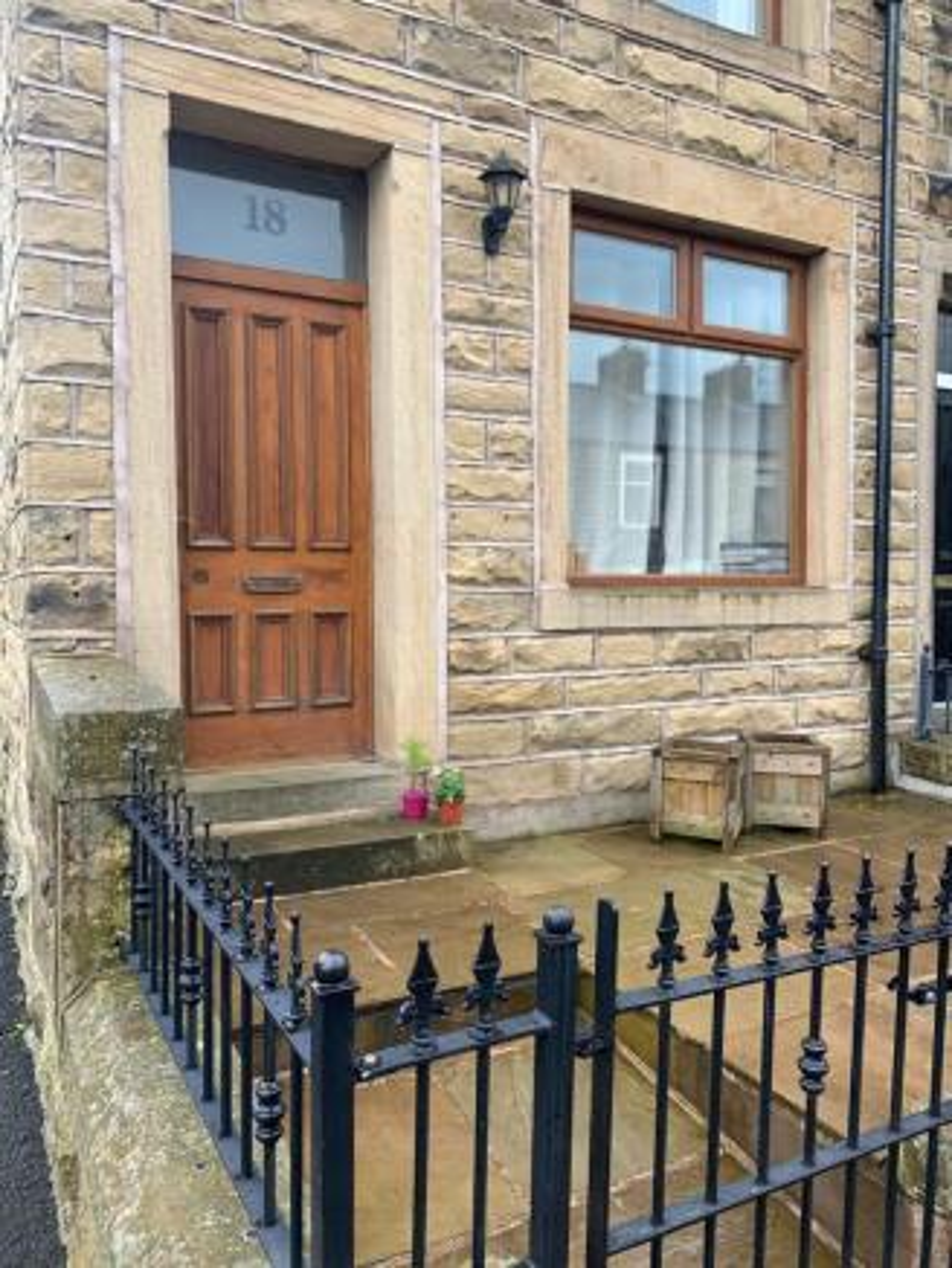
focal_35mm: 26
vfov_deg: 67.3
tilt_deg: +1.0
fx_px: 953
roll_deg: -1.3
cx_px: 476
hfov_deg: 53.1
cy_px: 634
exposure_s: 1/189
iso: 25
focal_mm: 4.25
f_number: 1.8
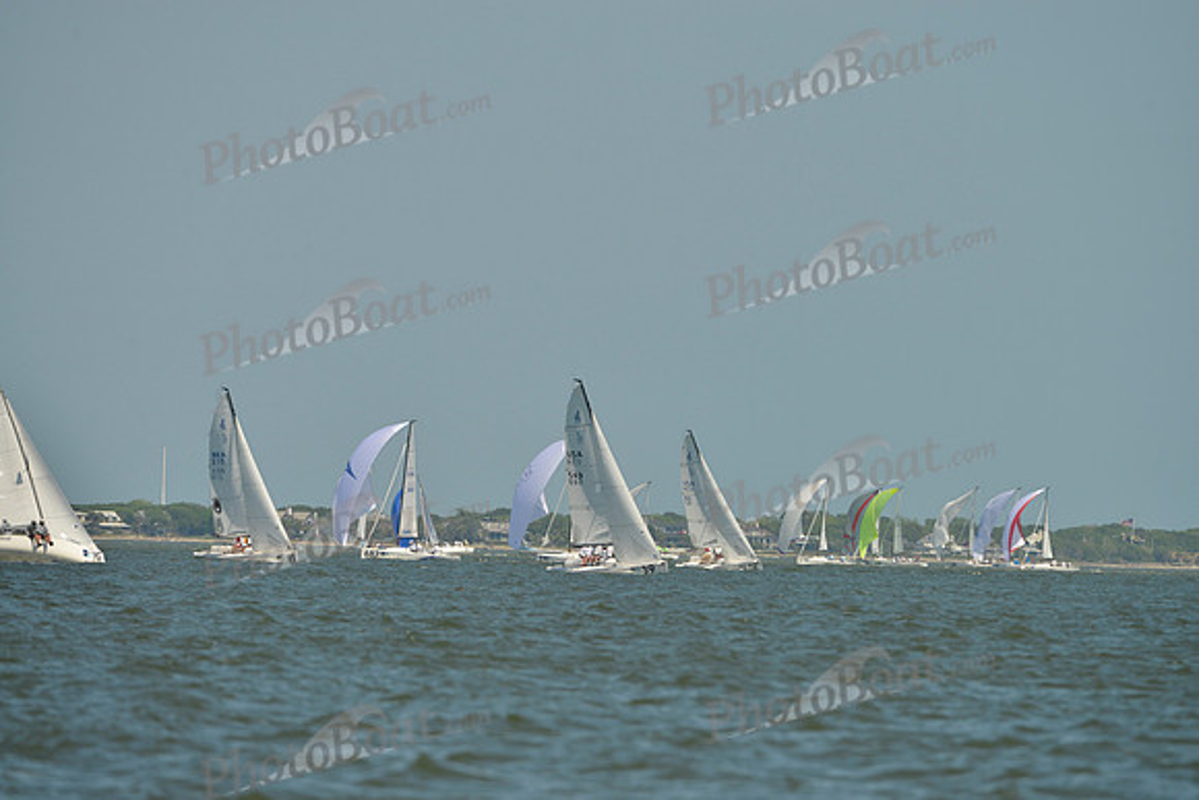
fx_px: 13325
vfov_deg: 3.4
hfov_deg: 5.2
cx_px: 600
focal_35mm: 400
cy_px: 400
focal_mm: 400
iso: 280
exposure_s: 1/1600
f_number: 8
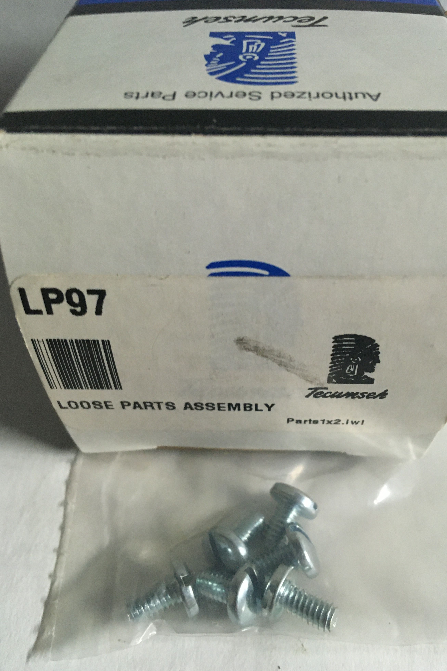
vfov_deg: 60.3
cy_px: 344
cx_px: 253
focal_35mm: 31
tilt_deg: -48.6
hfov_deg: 42.2
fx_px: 577
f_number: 2.2
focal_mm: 4.15
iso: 200
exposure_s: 1/17
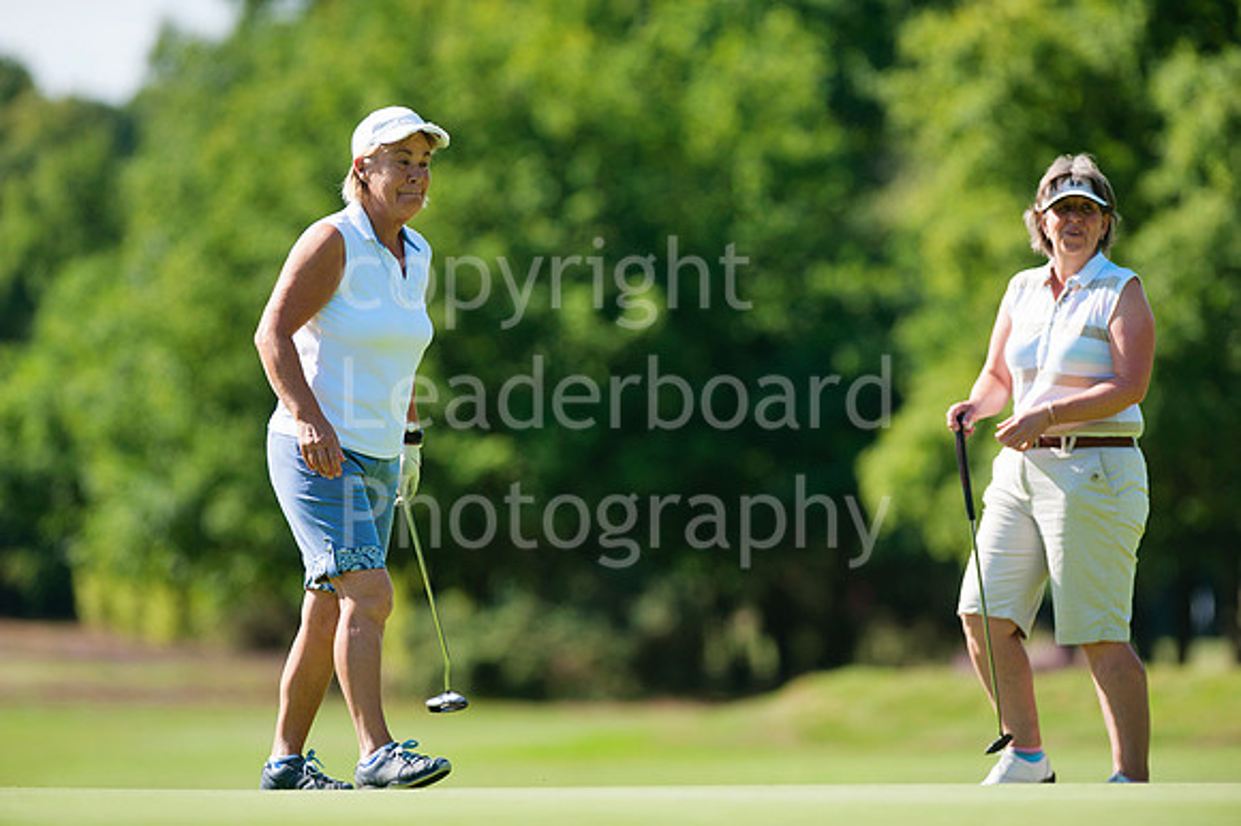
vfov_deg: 4.6
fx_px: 10335
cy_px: 413
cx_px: 620
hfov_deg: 6.9
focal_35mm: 300
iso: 200
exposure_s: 1/1250
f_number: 5
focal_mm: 300
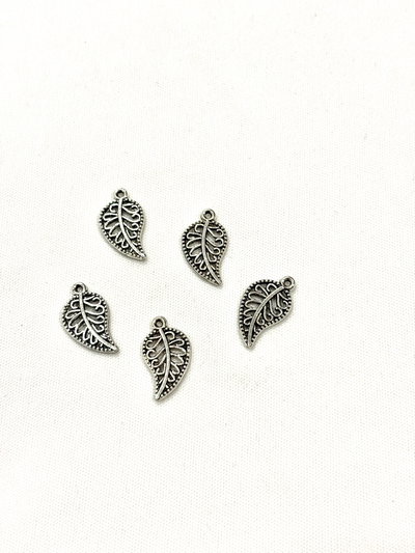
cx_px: 208
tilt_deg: -70.3
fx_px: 831
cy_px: 276
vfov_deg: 36.8
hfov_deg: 28.0
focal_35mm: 52
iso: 40
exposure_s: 1/50
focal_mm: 5.96
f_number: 1.6
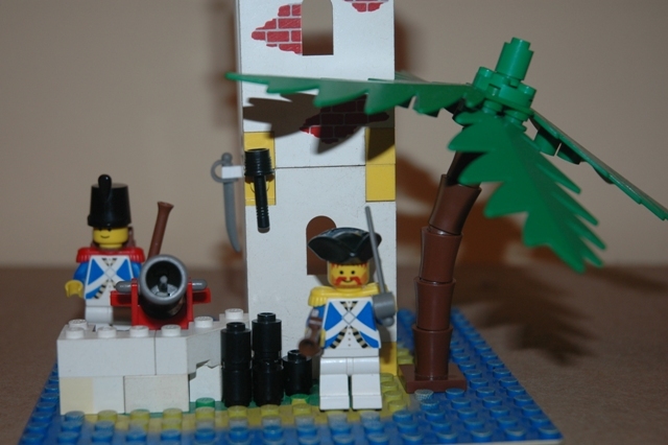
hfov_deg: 29.3
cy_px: 222
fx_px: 1280
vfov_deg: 19.7
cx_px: 334
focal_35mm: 69
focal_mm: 46
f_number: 4.5
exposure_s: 1/60
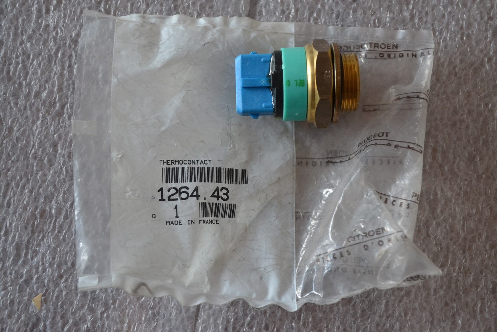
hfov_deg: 37.9
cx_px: 248
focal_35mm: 52
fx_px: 725
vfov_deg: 25.8
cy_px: 166
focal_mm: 35
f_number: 5
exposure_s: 1/60
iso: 1400
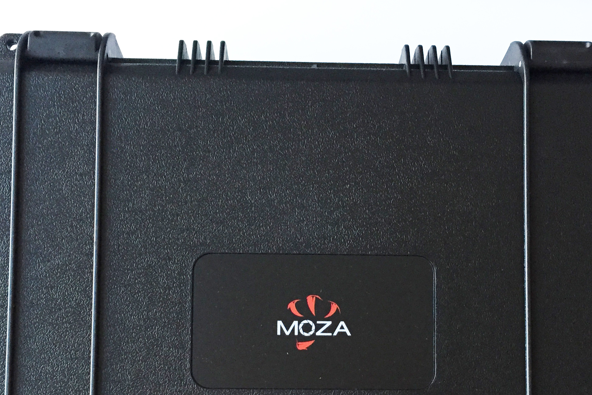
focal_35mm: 51
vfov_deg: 26.0
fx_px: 839
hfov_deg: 38.8
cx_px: 322
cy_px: 322
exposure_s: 1/33
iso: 200
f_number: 2.2
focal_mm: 4.15
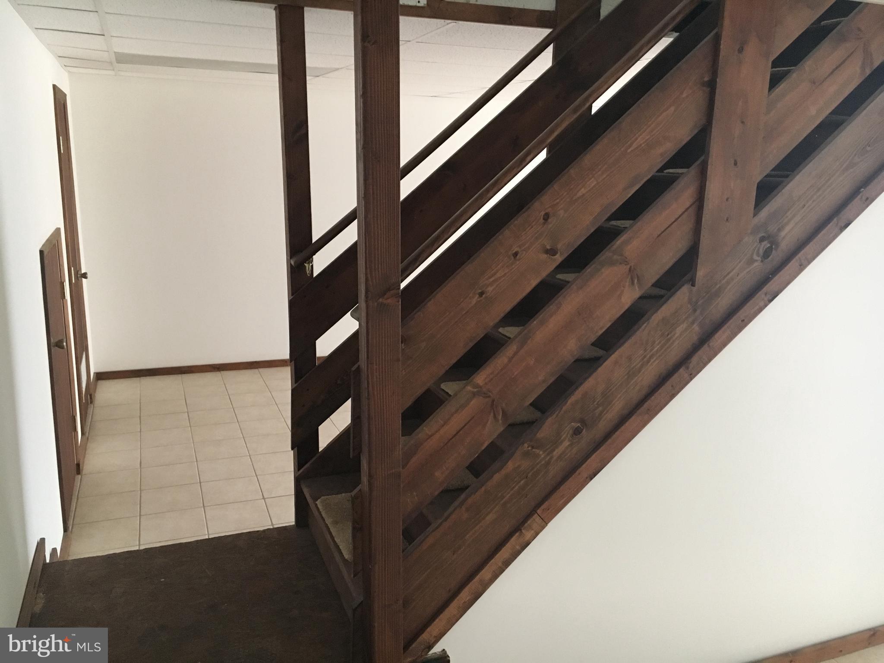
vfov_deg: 48.2
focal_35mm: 29
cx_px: 442
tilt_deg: -13.0
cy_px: 332
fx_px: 741
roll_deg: -0.7
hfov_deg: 61.7
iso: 200
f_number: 2.2
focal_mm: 4.15
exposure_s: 1/17
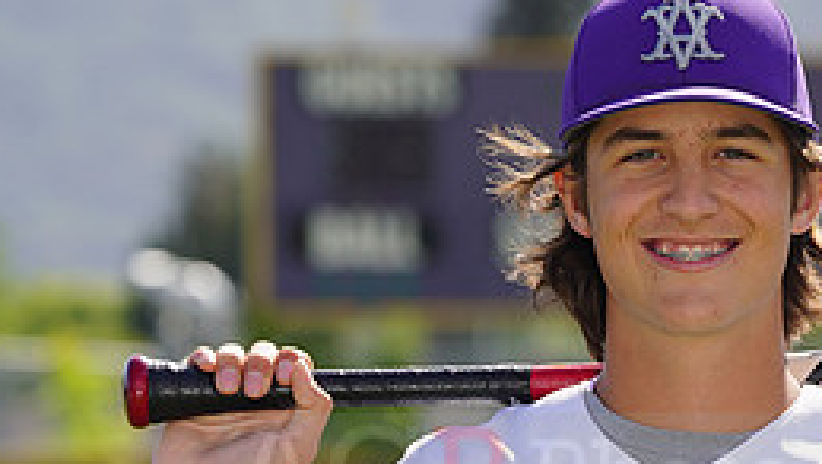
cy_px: 454
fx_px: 11558
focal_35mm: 530
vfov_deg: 2.3
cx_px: 749
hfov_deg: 4.1
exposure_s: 1/250
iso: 100
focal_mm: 226
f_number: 8
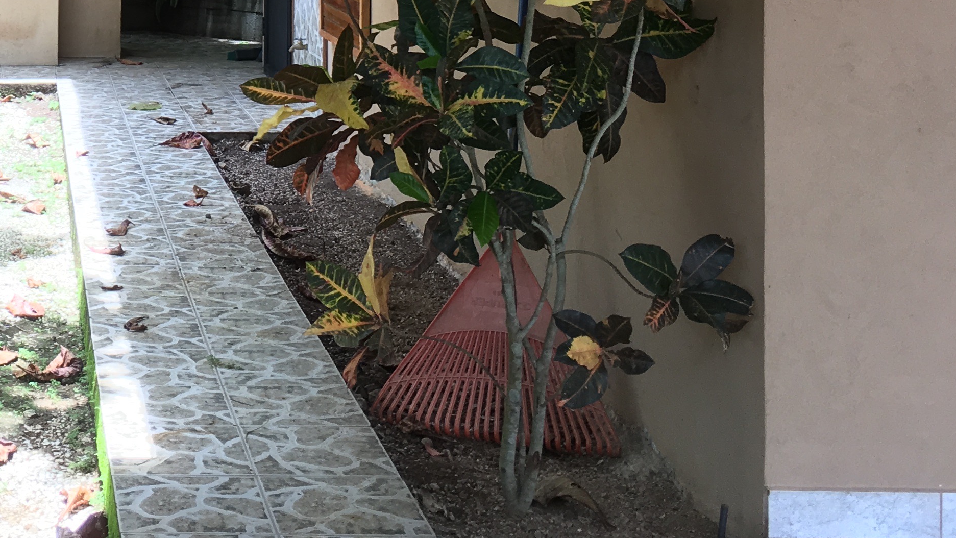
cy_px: -134
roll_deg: -0.2
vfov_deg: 16.9
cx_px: -19
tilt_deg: -0.7
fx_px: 1724
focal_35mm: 68
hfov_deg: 28.9
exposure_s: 1/120
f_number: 2.2
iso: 25
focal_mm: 4.15
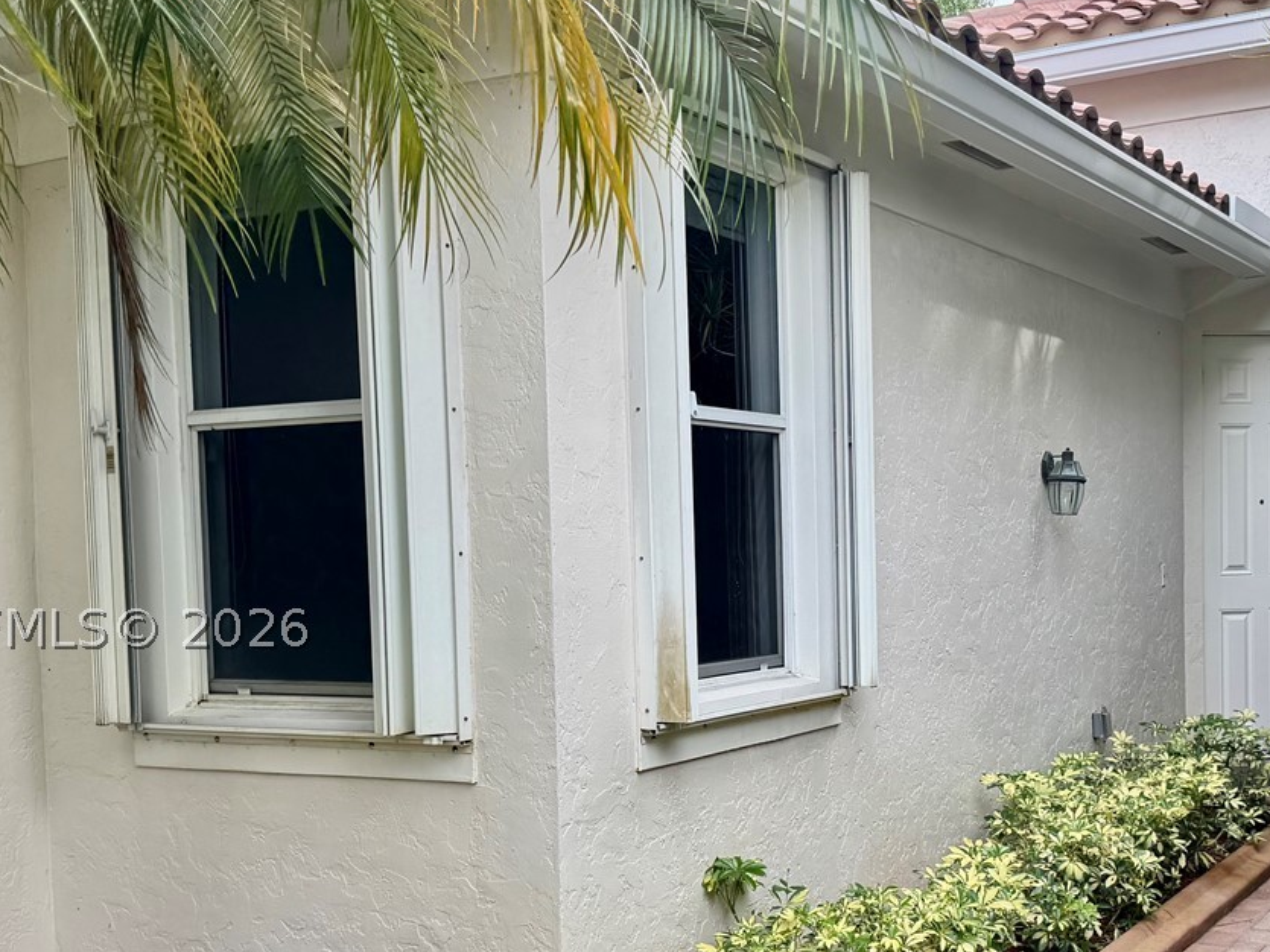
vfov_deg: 31.3
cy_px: 628
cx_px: 776
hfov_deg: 41.0
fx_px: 1687
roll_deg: +1.3
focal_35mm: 46
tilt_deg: -4.2
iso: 80
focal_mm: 6.76
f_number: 1.78
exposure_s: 1/651
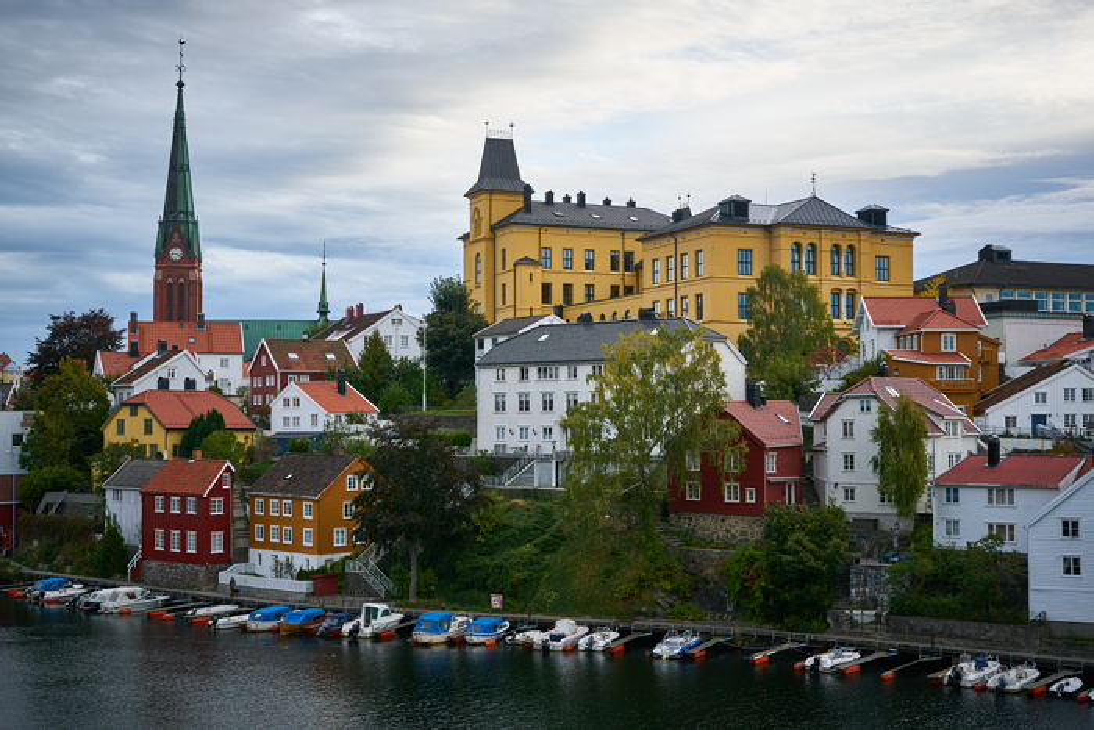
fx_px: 1520
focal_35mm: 50
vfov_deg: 27.0
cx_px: 547
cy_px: 365
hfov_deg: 39.6
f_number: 8
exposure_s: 1/100
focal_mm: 50
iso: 100
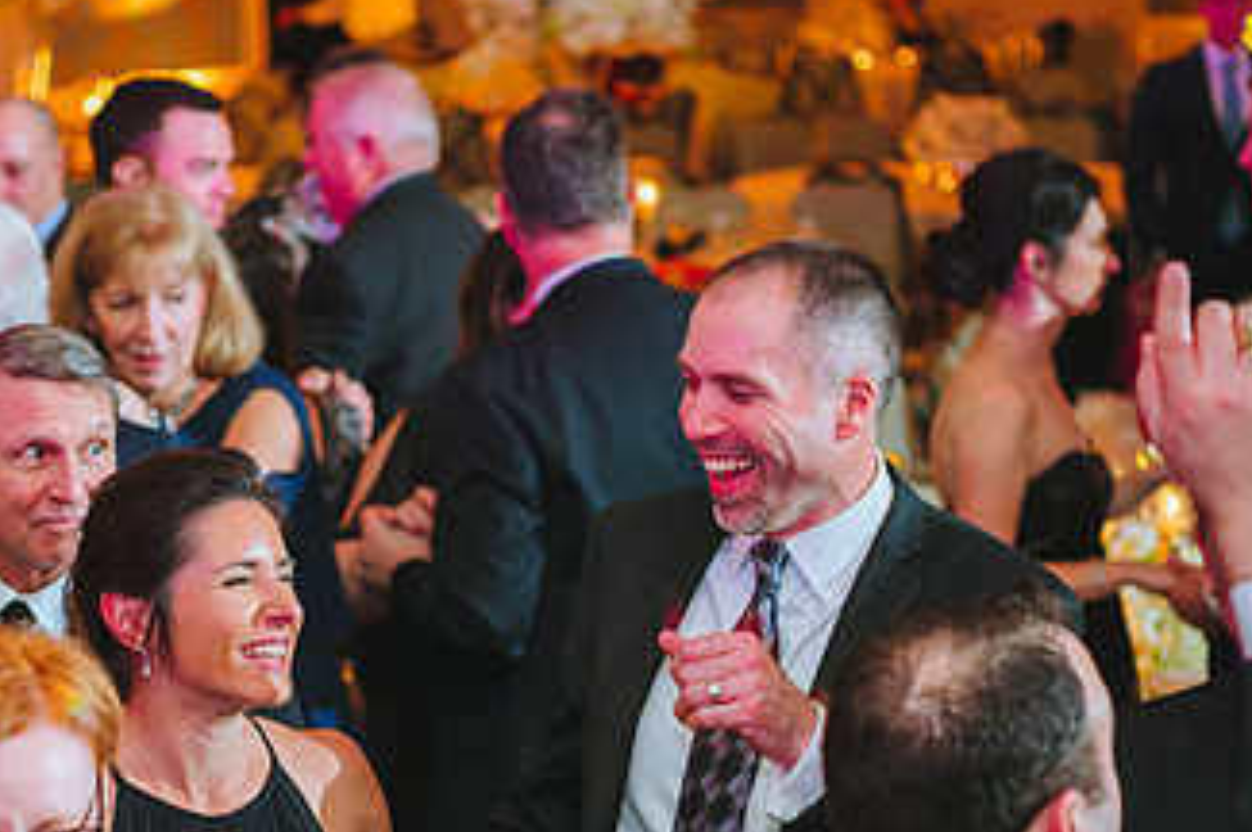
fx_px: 4343
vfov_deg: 10.9
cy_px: 628
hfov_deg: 16.4
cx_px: 435
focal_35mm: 125
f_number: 2.8
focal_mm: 70
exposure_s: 1/60
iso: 2500
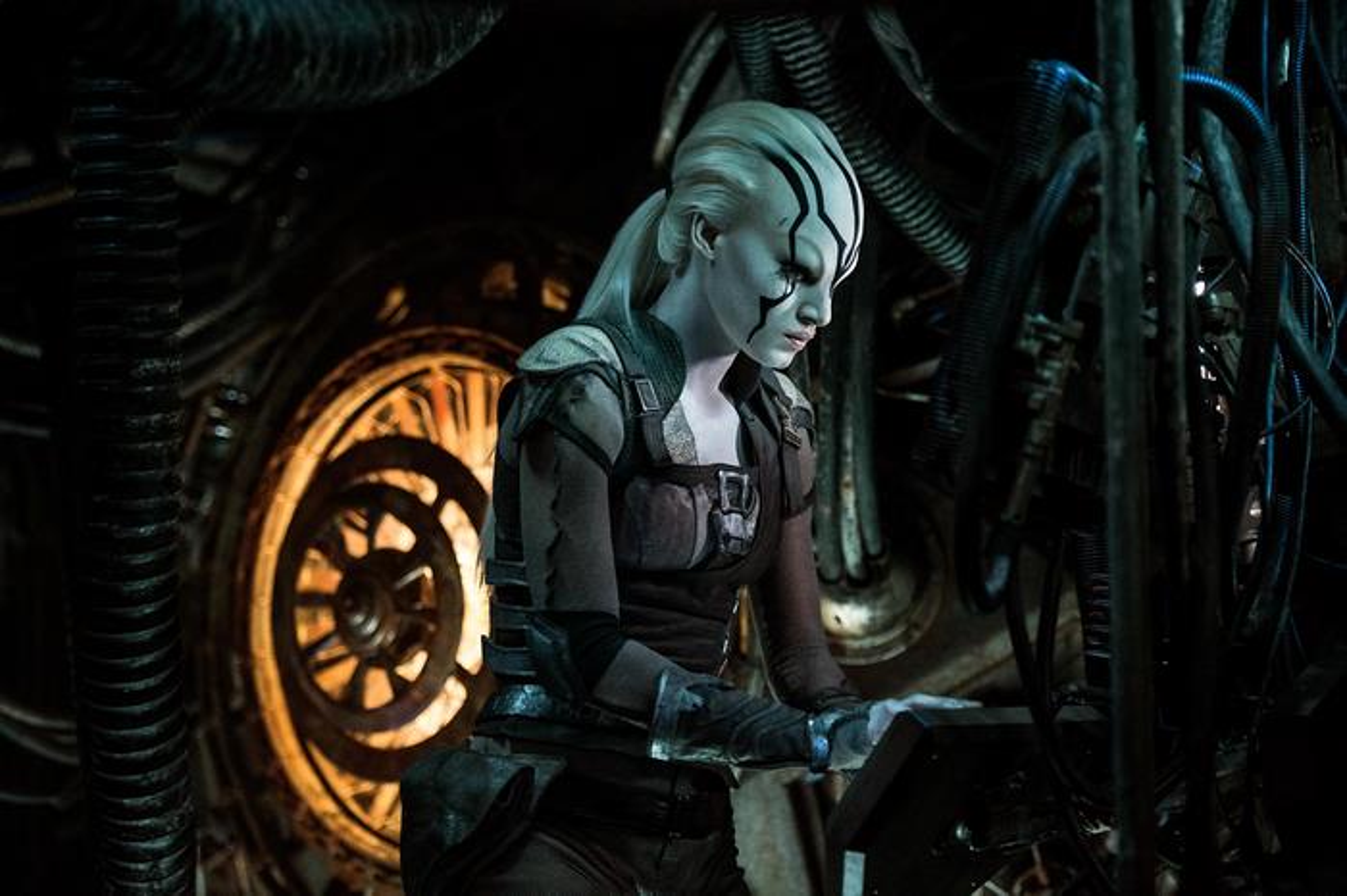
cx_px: 674
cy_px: 448
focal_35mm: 102
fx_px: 3815
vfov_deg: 13.4
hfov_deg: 20.0
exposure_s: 1/160
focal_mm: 102
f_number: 2.8
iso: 4000
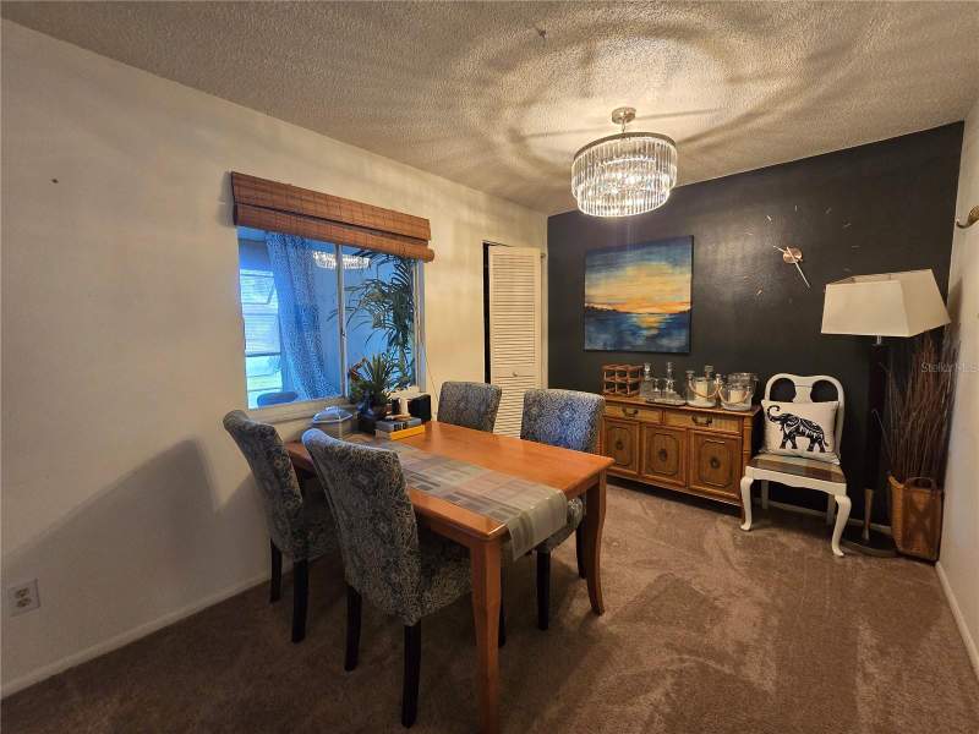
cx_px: 490
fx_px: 368
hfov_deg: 106.2
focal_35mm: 13
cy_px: 367
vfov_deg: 89.9
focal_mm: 2.2
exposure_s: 1/60
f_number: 2.2
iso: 400
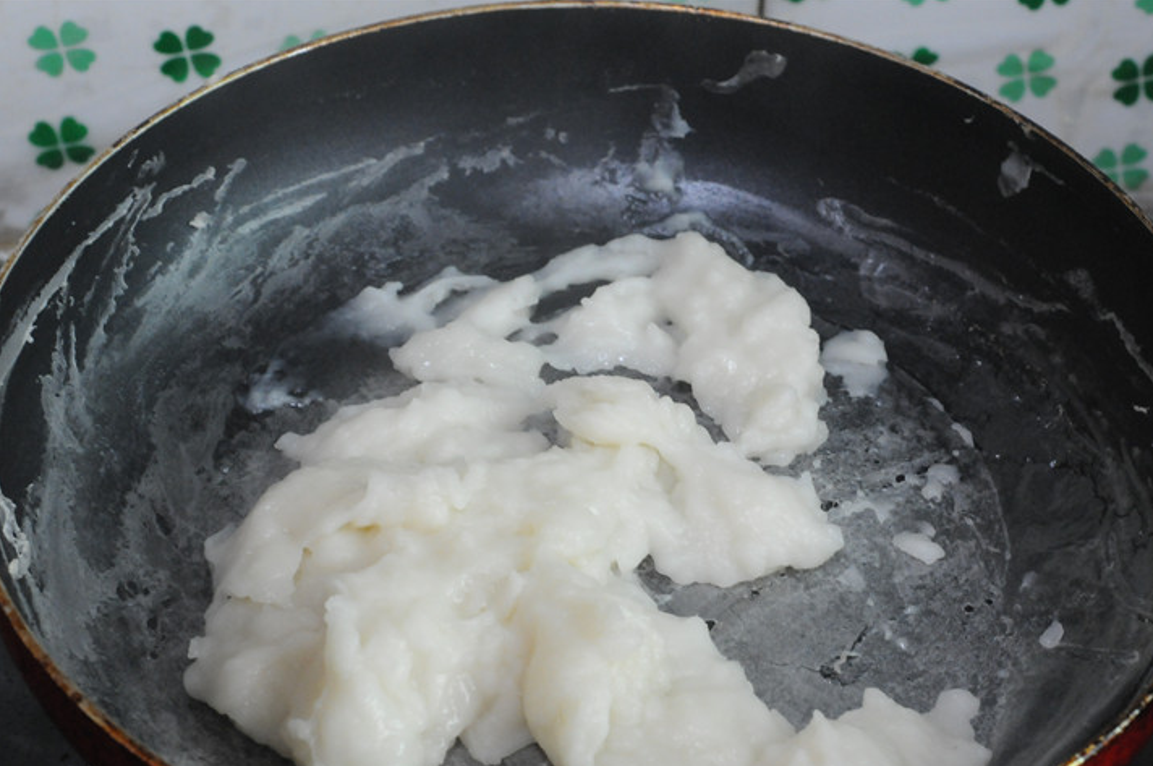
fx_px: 2943
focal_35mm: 92
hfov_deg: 22.2
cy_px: 466
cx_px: 653
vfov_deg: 14.8
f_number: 6.3
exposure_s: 1/15
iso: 1800
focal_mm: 50
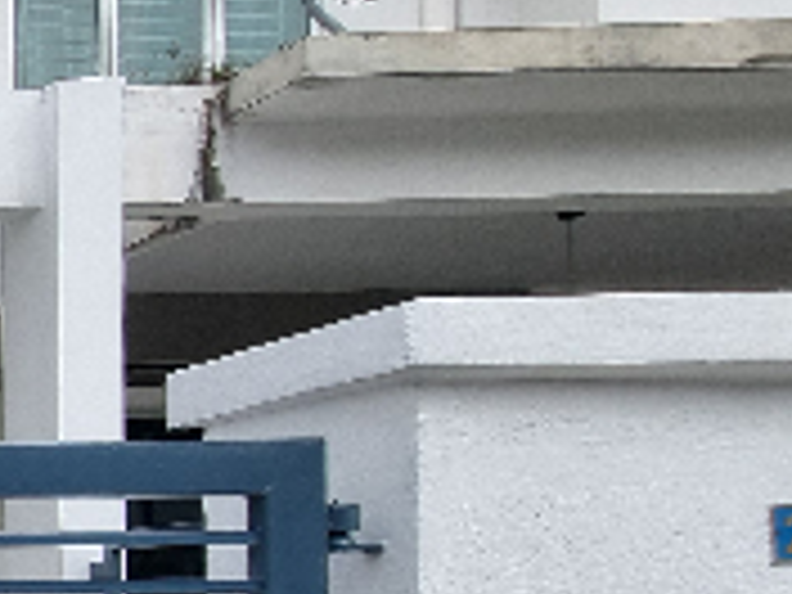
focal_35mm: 59
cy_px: 603
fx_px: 1350
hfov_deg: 17.8
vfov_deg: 23.7
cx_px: -891
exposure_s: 1/1780
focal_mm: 2.2
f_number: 2.2
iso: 50
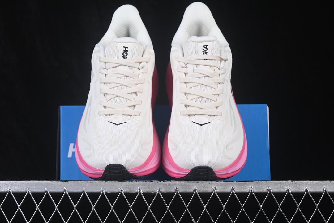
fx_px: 696
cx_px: 167
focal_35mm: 75
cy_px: 112
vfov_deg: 18.2
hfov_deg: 27.0
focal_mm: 50
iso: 160
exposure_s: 1/80
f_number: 8
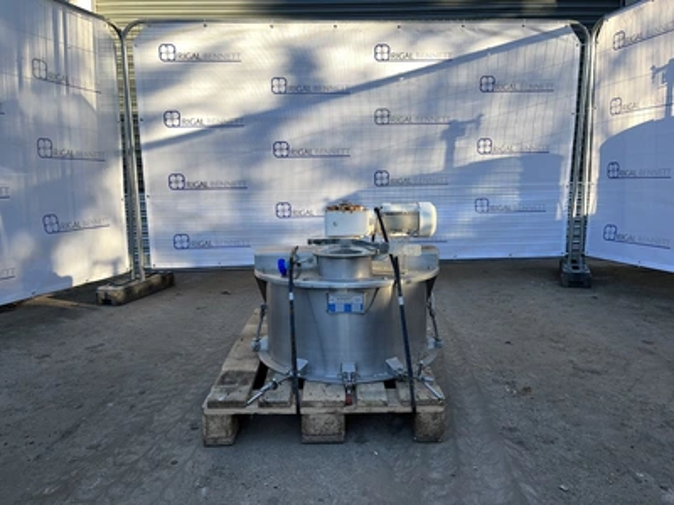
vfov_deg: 53.1
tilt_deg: -4.5
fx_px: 506
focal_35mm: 26
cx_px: 337
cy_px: 252
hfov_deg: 67.3
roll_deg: +1.3
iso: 40
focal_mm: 5.1
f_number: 1.6
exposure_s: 1/615
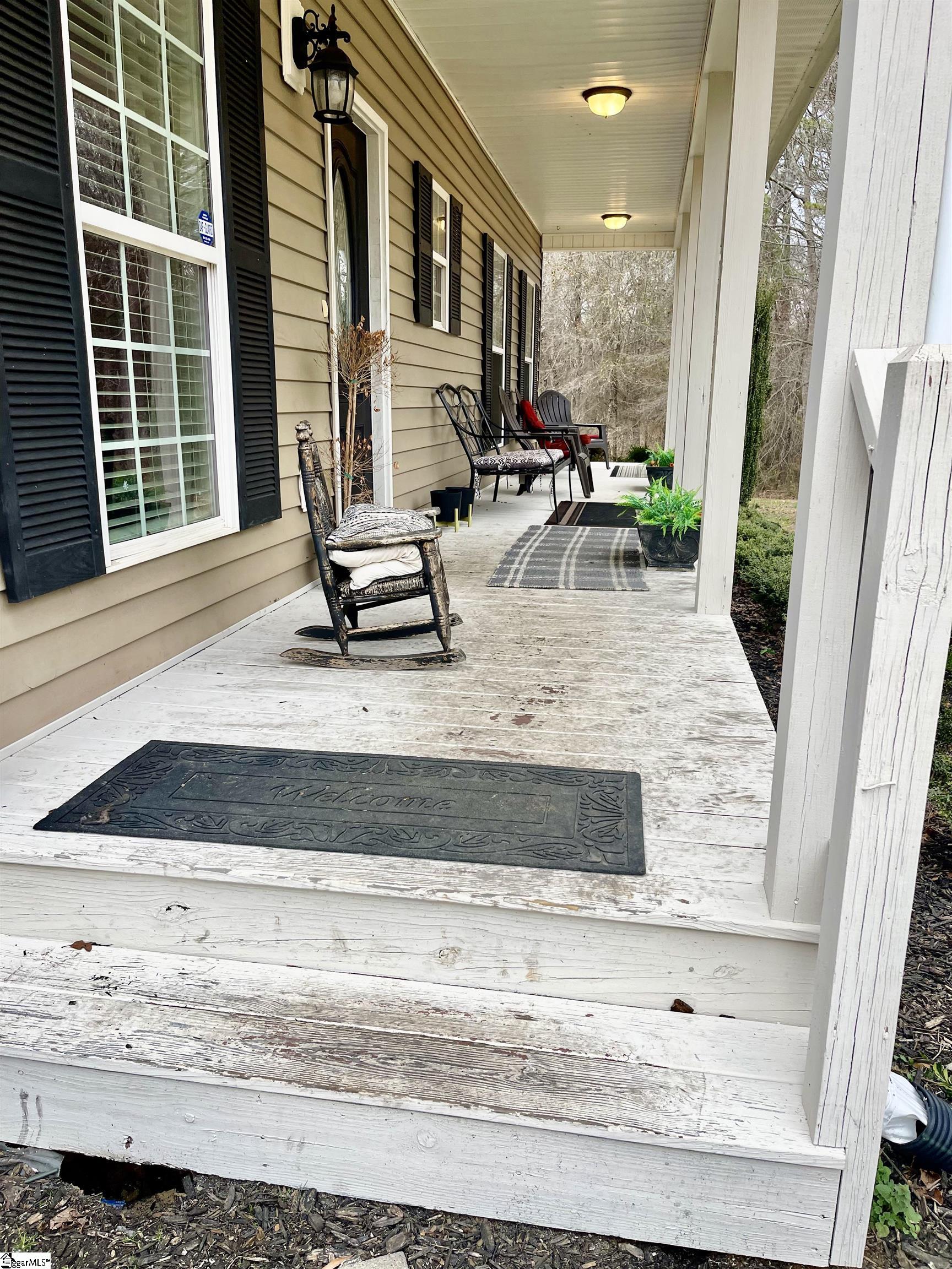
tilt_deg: -14.6
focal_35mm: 25
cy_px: 634
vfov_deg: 69.4
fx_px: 917
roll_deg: -1.5
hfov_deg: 54.9
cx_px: 476
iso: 32
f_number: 1.6
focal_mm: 5.1
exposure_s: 1/433
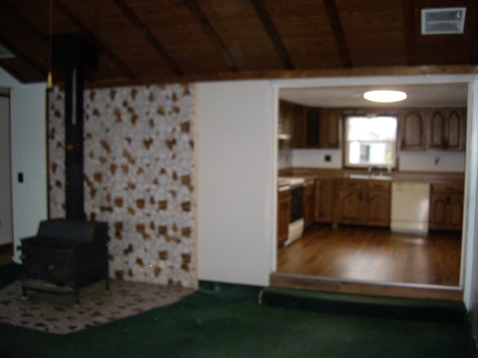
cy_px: 179
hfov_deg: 49.0
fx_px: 525
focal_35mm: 38
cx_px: 239
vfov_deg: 37.7
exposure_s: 1/40
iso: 400
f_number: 2.8
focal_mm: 7.9
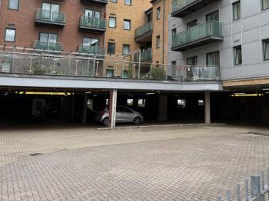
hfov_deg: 48.0
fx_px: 295
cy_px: 48
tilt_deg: +11.7
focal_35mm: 38
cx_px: 184
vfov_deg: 36.7
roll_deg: +0.1
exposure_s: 1/2525
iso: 100
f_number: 1.78
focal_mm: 6.76
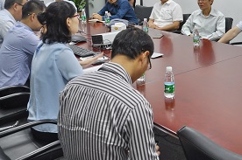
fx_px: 329
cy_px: 24
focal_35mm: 49
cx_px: 204
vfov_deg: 26.7
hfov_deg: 38.4
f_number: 5
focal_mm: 18
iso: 400
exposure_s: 1/25
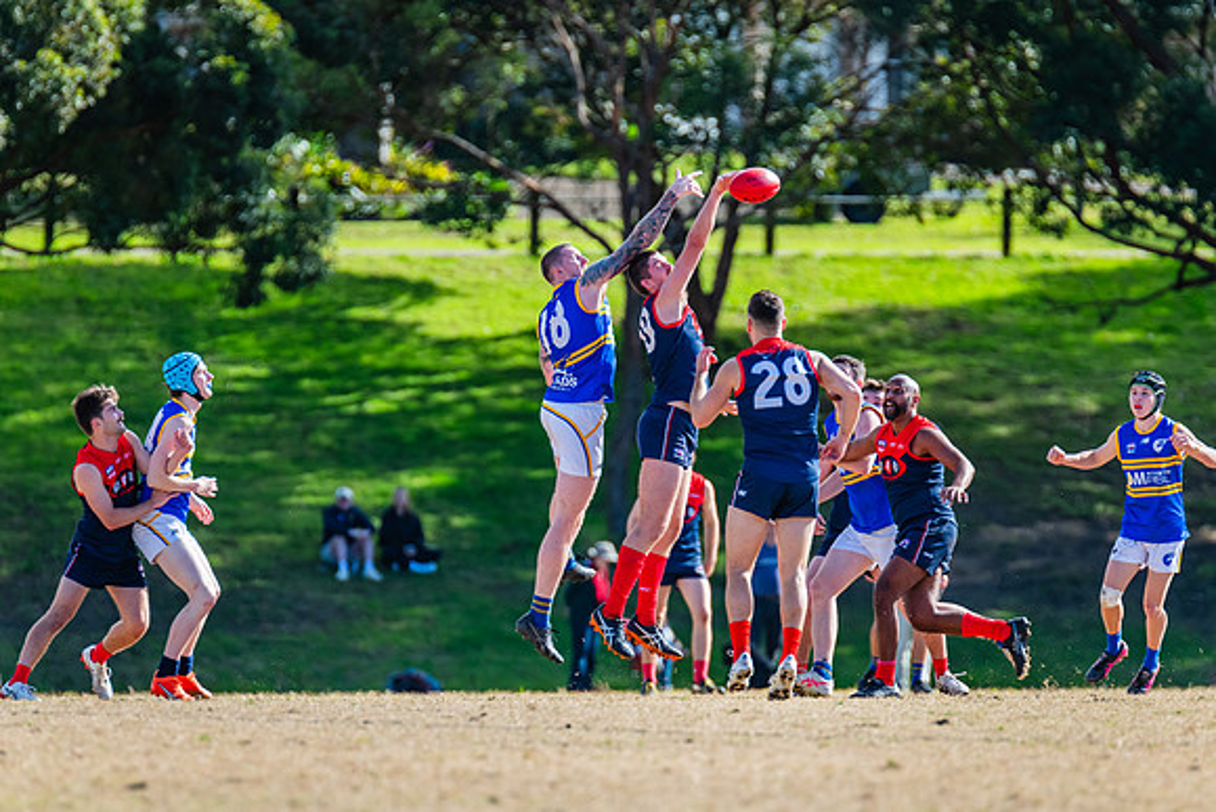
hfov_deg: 4.6
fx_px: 15086
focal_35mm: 447
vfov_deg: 3.1
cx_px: 606
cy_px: 406
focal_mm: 420
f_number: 5
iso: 640
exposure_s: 1/1600
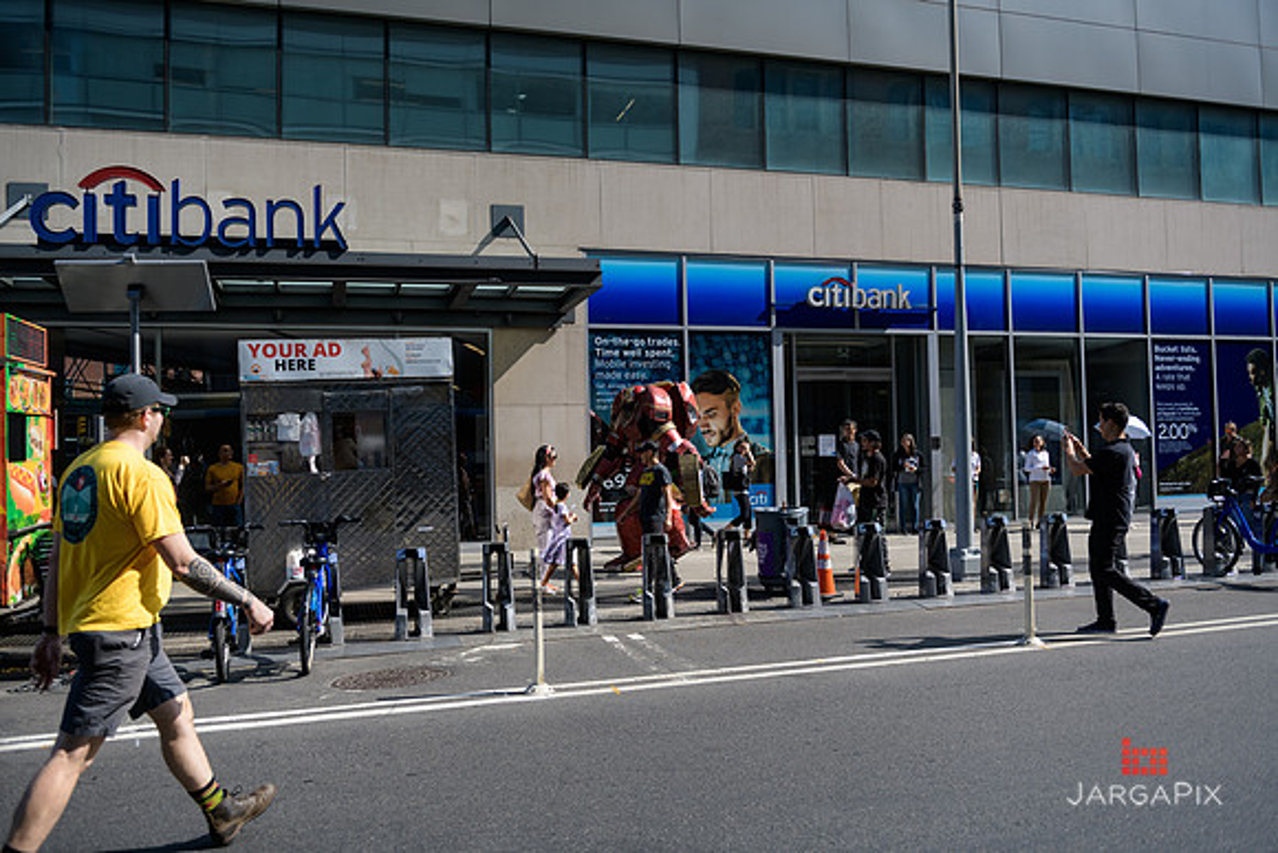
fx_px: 1101
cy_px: 426
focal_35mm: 31
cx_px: 639
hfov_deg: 60.3
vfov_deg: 42.3
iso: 200
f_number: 3.2
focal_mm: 31
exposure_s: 1/2500
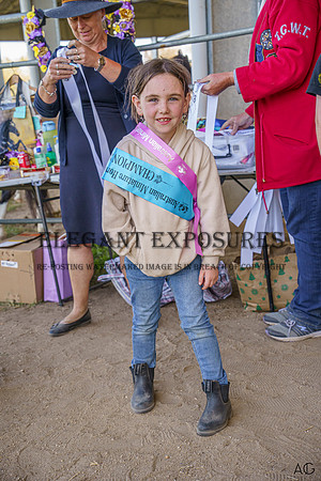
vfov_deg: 35.1
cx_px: 160
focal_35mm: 57
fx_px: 762
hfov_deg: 23.8
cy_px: 240
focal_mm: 57
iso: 1000
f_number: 5.6
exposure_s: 1/500
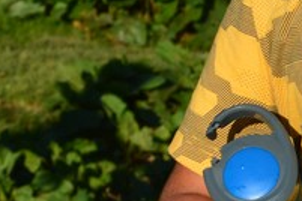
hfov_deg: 6.4
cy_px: -71
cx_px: 270
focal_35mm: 321
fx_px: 2693
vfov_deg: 4.3
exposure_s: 1/500
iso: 360
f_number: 11
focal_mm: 42
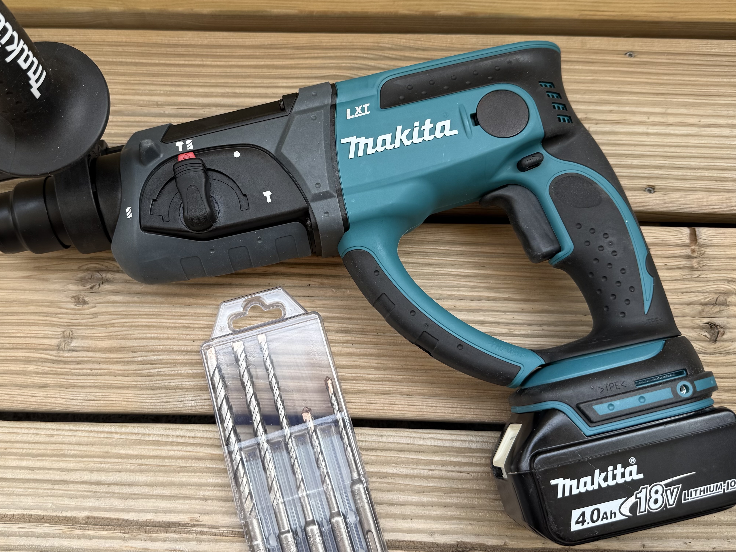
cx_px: 294
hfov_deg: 53.6
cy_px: 258
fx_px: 723
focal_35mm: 34
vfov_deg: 41.8
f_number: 1.78
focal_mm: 6.76
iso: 80
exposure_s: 1/299
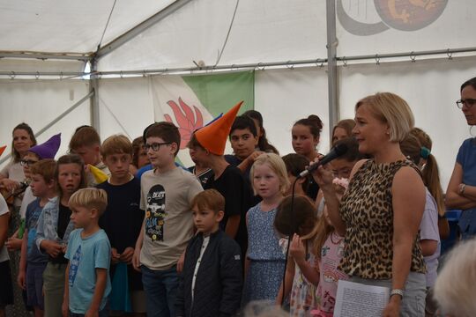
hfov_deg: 24.6
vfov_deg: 16.6
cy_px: 158
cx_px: 238
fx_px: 1091
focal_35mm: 82
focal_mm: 55
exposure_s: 1/60
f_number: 5.6
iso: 400
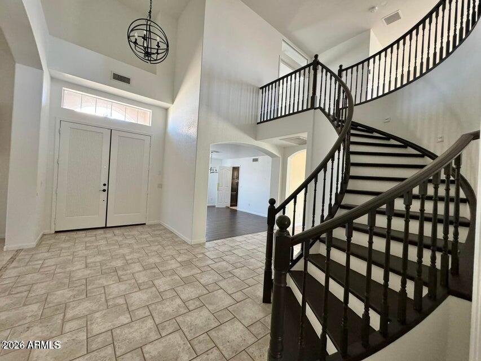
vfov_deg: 85.7
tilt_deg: +0.6
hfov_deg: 102.1
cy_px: 180
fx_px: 195
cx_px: 240
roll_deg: -4.0
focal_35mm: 14
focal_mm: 2.22
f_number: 2.2
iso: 320
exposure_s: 1/81
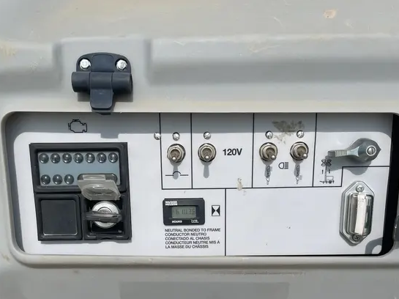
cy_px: 233
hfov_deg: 52.7
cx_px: 200
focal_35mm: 35
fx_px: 403
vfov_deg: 39.3
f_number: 1.6
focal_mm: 4.2
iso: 32
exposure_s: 1/6897
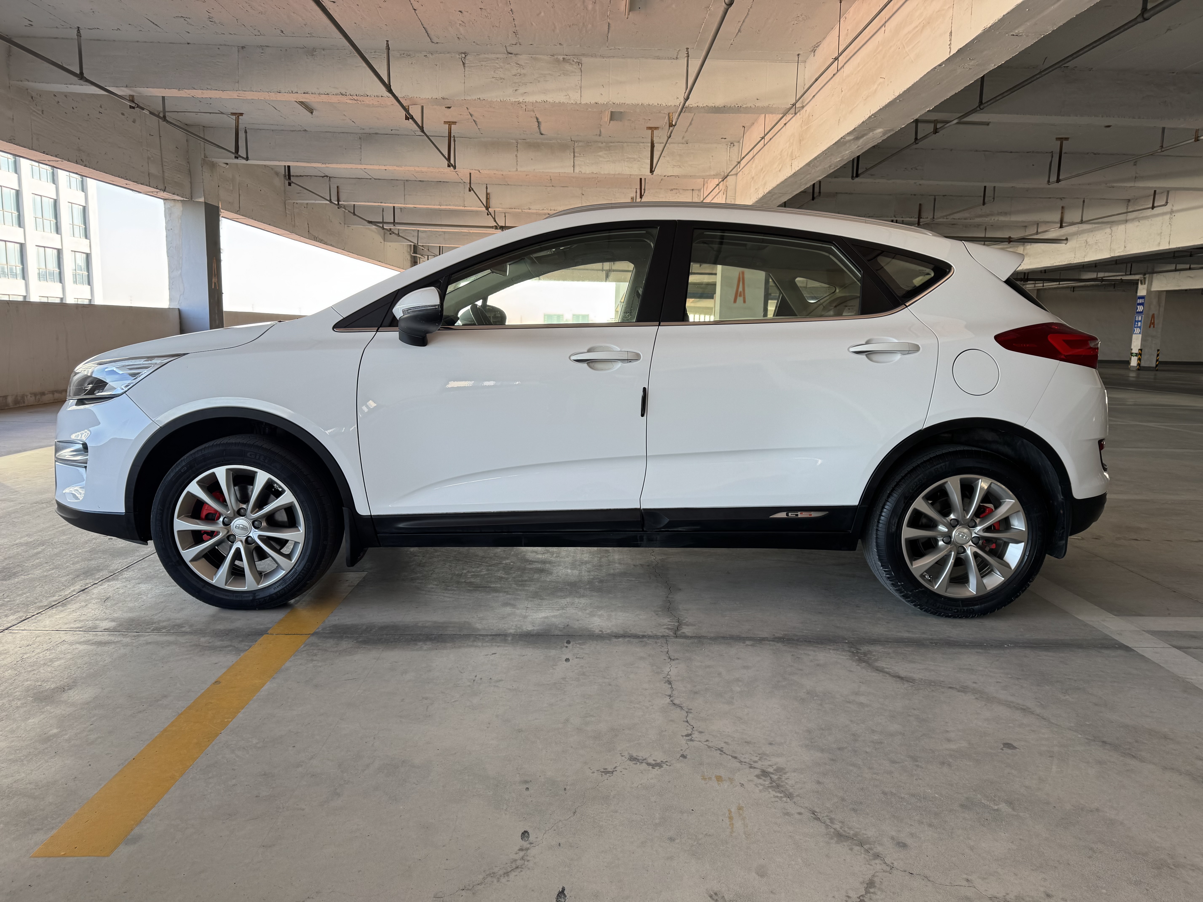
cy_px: 451
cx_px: 602
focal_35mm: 24
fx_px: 834
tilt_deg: -8.1
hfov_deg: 71.6
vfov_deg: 56.8
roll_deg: -1.0
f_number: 1.78
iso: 64
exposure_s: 1/203
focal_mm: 6.76
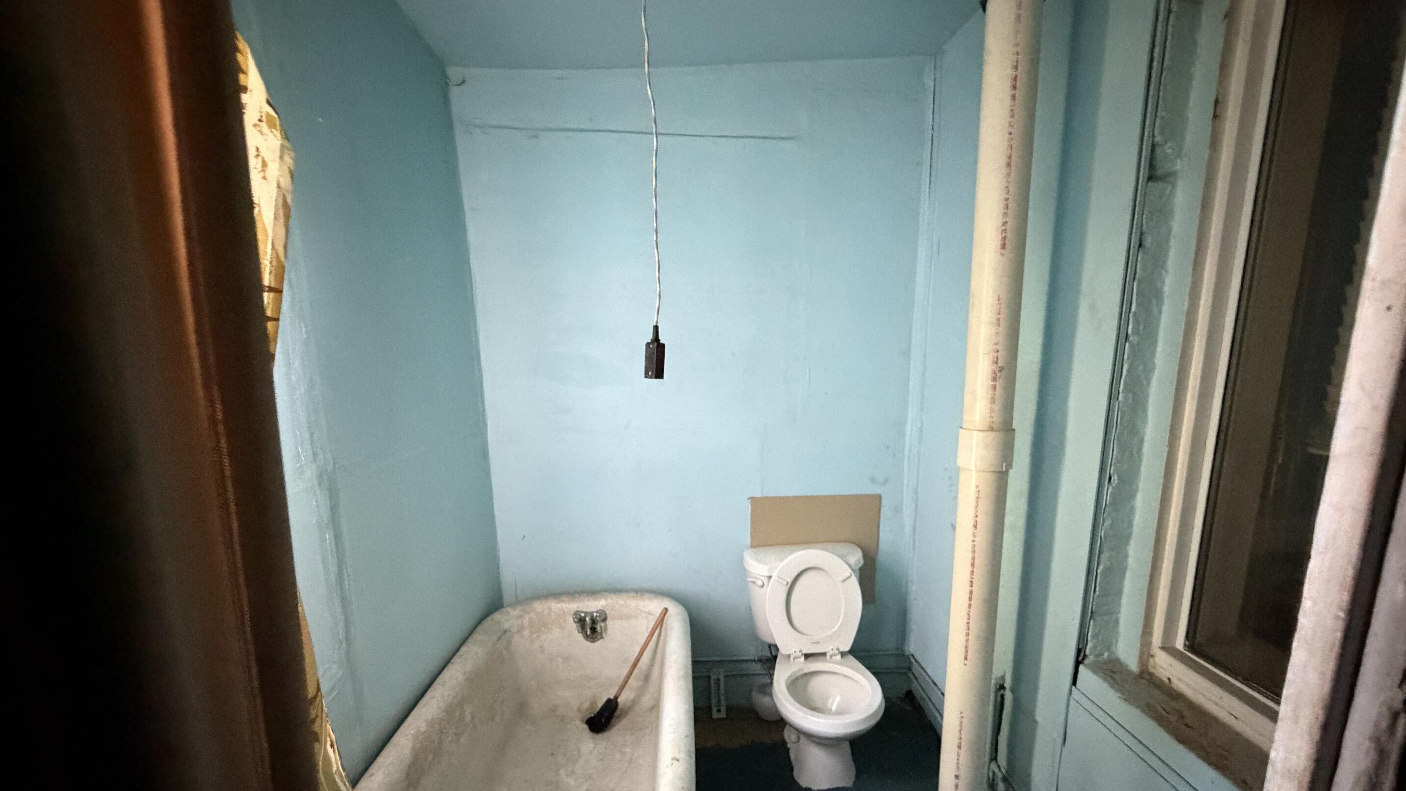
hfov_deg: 99.3
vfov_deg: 66.4
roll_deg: -0.6
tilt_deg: -12.7
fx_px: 597
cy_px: 476
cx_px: 725
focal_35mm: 16
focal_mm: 2.22
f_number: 2.2
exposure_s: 1/40
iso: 1250
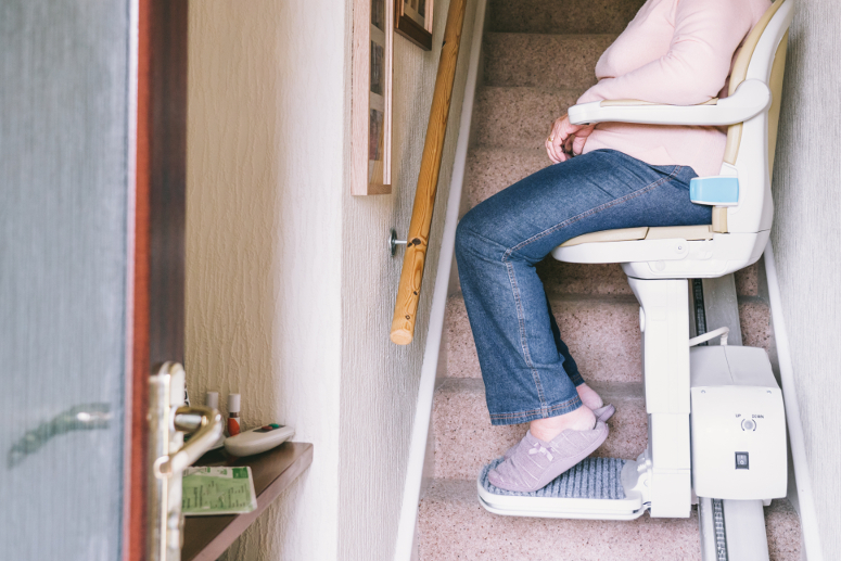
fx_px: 1121
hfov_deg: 41.0
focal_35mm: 48
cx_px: 480
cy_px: 136
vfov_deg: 27.7
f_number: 4
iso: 500
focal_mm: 31
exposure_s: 1/160
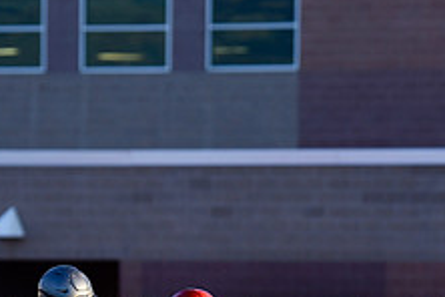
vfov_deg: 1.8
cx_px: 118
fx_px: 9678
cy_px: 362
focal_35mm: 783
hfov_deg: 2.6
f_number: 5.6
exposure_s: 1/640
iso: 320
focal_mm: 300
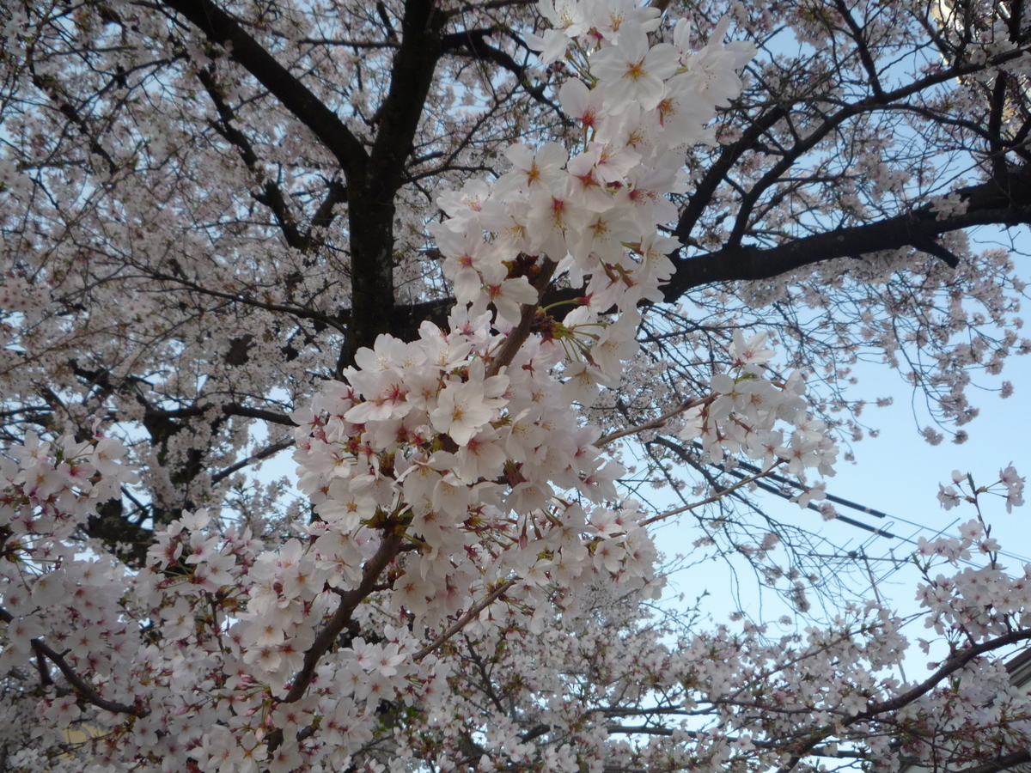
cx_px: 516
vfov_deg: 46.8
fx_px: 894
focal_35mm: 30
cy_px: 386
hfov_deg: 60.0
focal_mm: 5.2
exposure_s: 1/320
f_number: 3.3
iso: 100
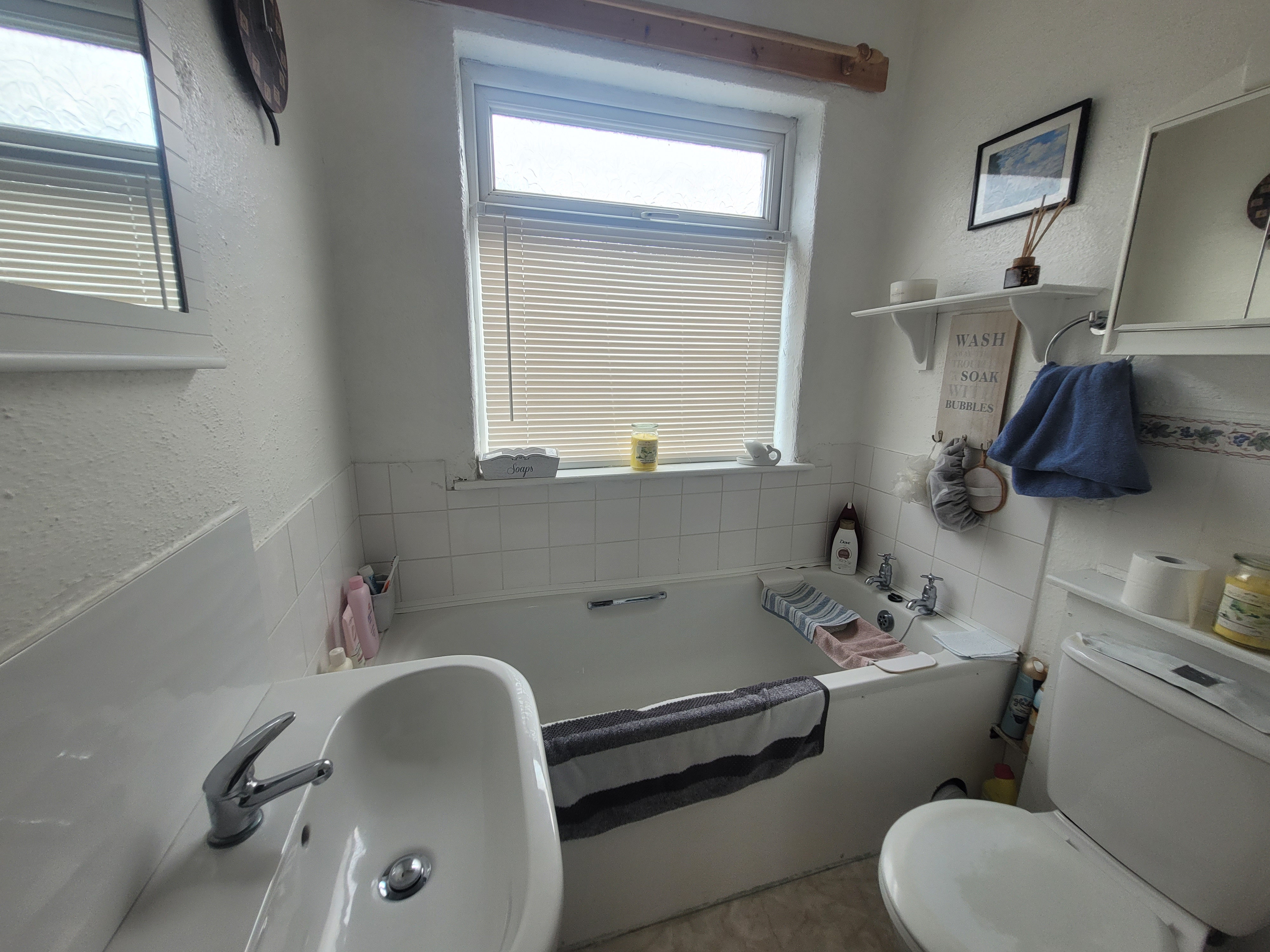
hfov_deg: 106.2
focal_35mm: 13
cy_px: 476
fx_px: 477
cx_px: 635
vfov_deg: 89.9
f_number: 2.2
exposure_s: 1/123
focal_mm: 1.74
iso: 40
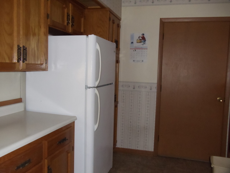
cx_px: 115
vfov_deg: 32.9
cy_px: 86
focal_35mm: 44
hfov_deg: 42.9
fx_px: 292
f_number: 7.1
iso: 400
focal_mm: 6
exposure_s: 1/30
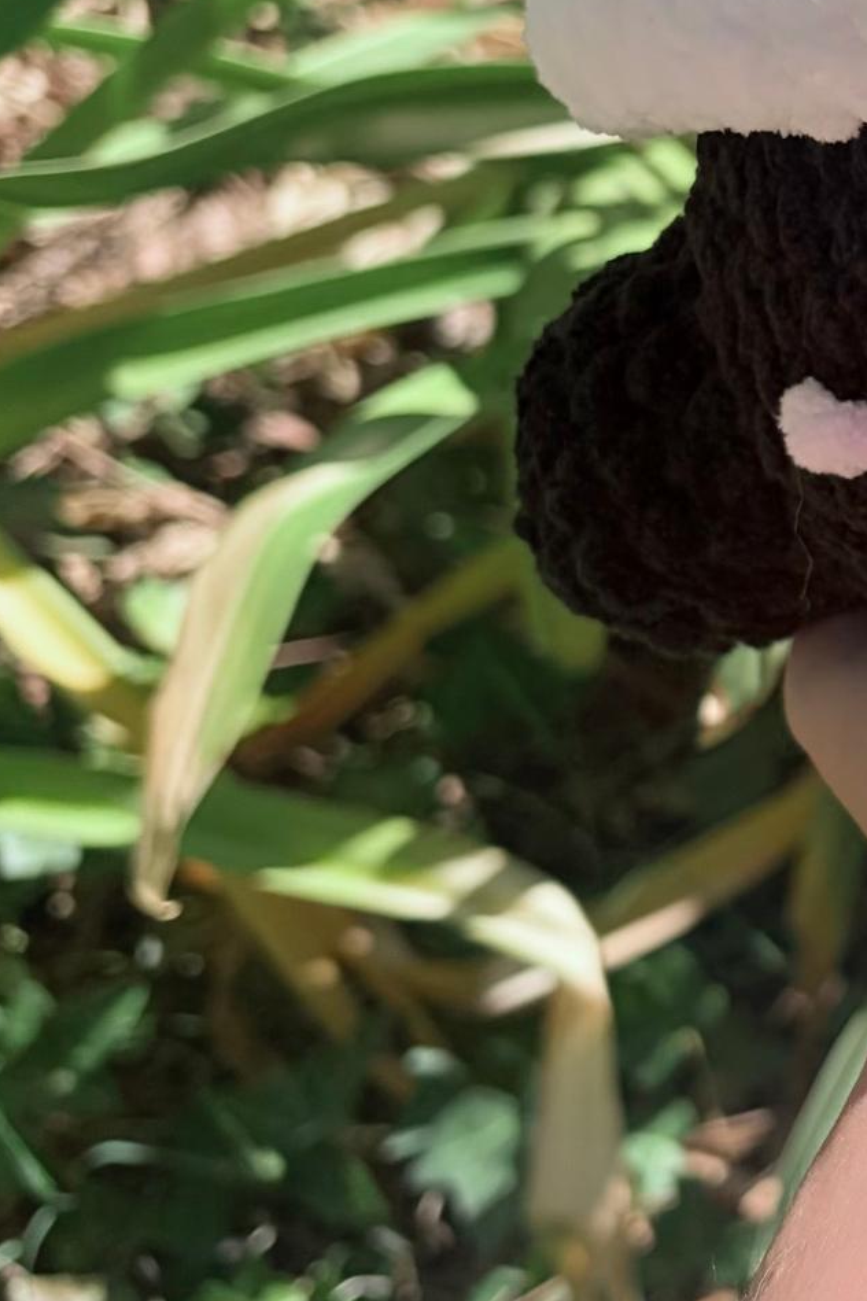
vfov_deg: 27.6
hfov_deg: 17.0
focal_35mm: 73
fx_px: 2637
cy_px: 446
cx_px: 1266
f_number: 1.6
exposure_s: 1/5348
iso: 50
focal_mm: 5.96
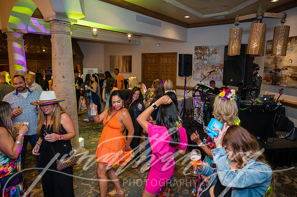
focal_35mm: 24
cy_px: 98
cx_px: 148
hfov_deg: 73.8
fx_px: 198
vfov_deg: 53.1
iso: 2500
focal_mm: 24
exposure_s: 1/125
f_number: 2.8
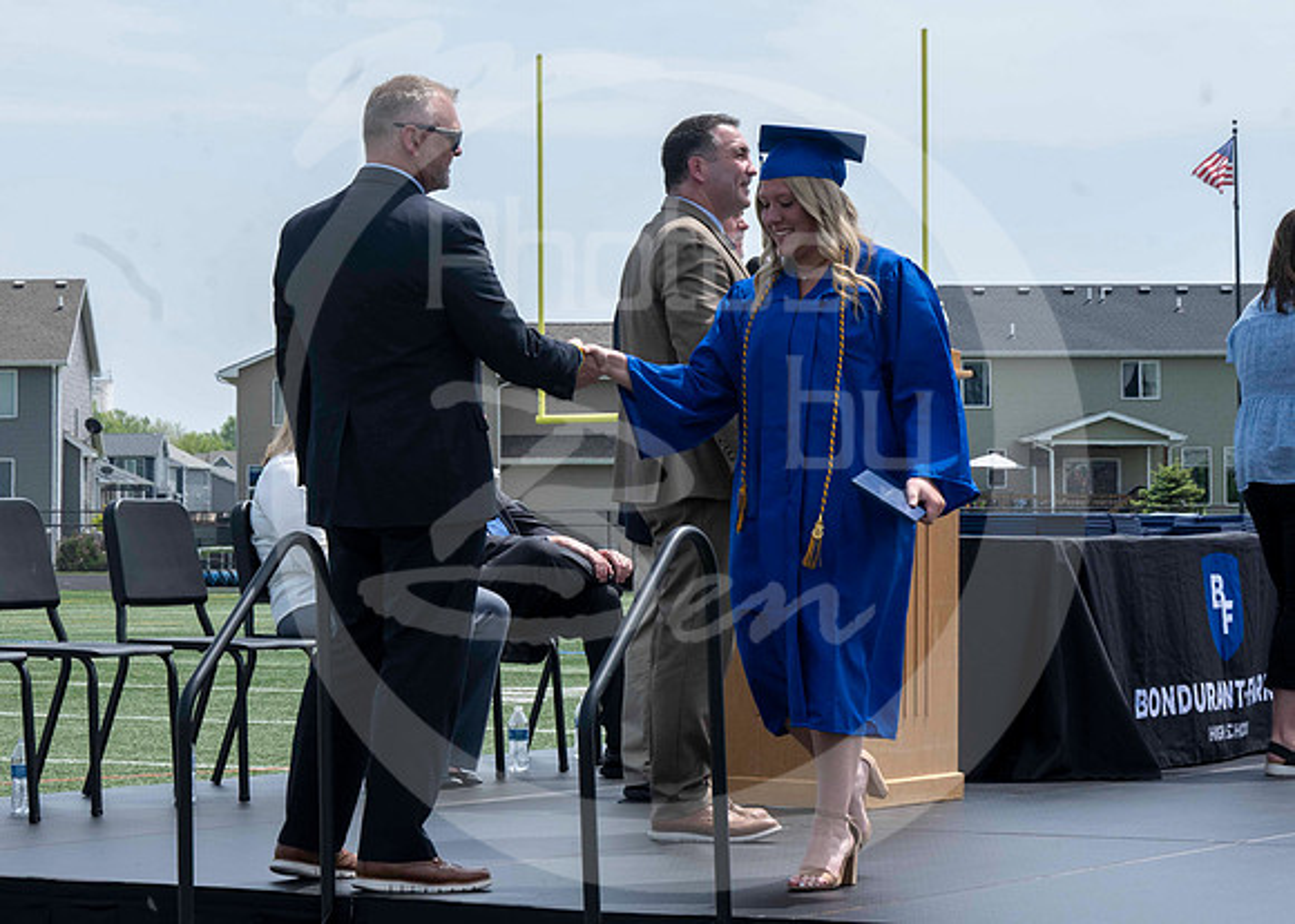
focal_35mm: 120
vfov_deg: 11.9
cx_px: 412
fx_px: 4412
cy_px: 222
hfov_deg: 16.7
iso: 200
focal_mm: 70
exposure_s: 1/250
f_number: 13
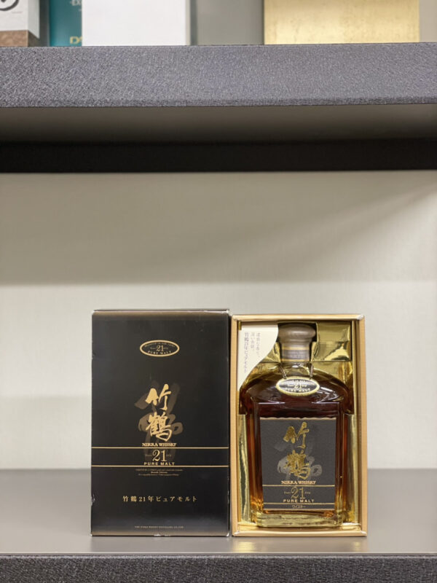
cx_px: 218
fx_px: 875
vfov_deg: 36.8
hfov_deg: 28.0
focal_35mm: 52
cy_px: 292
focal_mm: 6
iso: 160
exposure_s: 1/33
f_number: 2
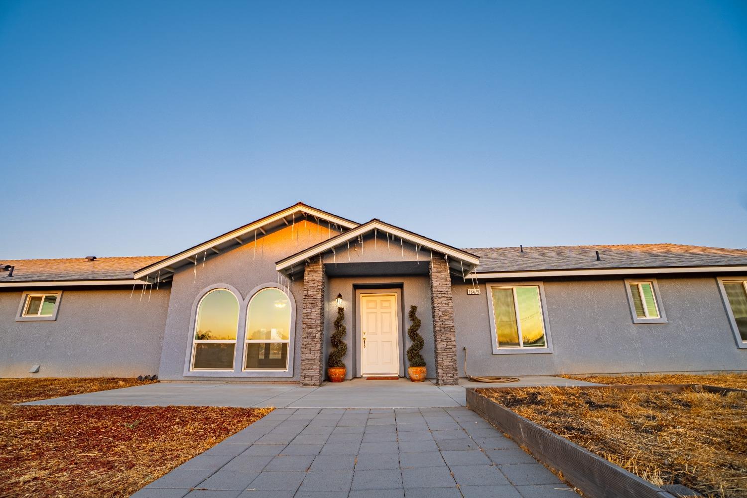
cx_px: 374
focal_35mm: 15
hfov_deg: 100.4
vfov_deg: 77.3
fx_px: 311
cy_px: 249
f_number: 7.1
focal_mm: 10
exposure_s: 1/800
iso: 100
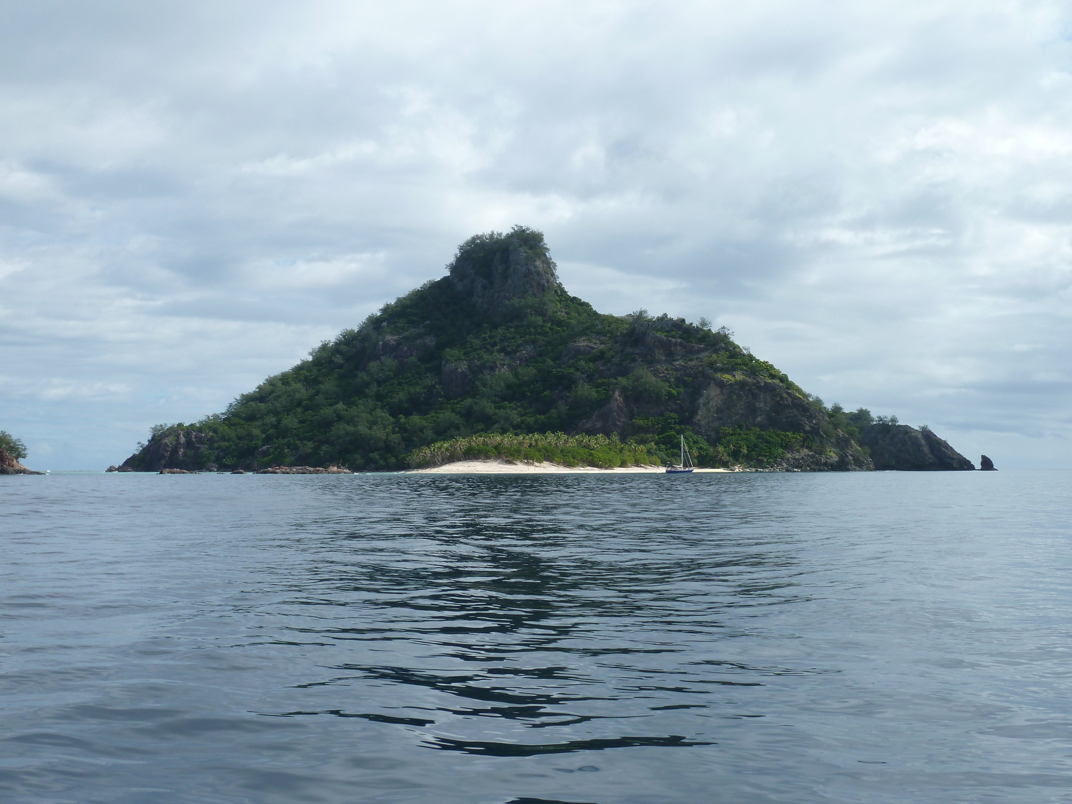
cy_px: 402
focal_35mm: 44
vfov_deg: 32.9
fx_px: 1363
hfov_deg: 42.9
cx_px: 536
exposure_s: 1/500
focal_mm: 7.3
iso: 80
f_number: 5
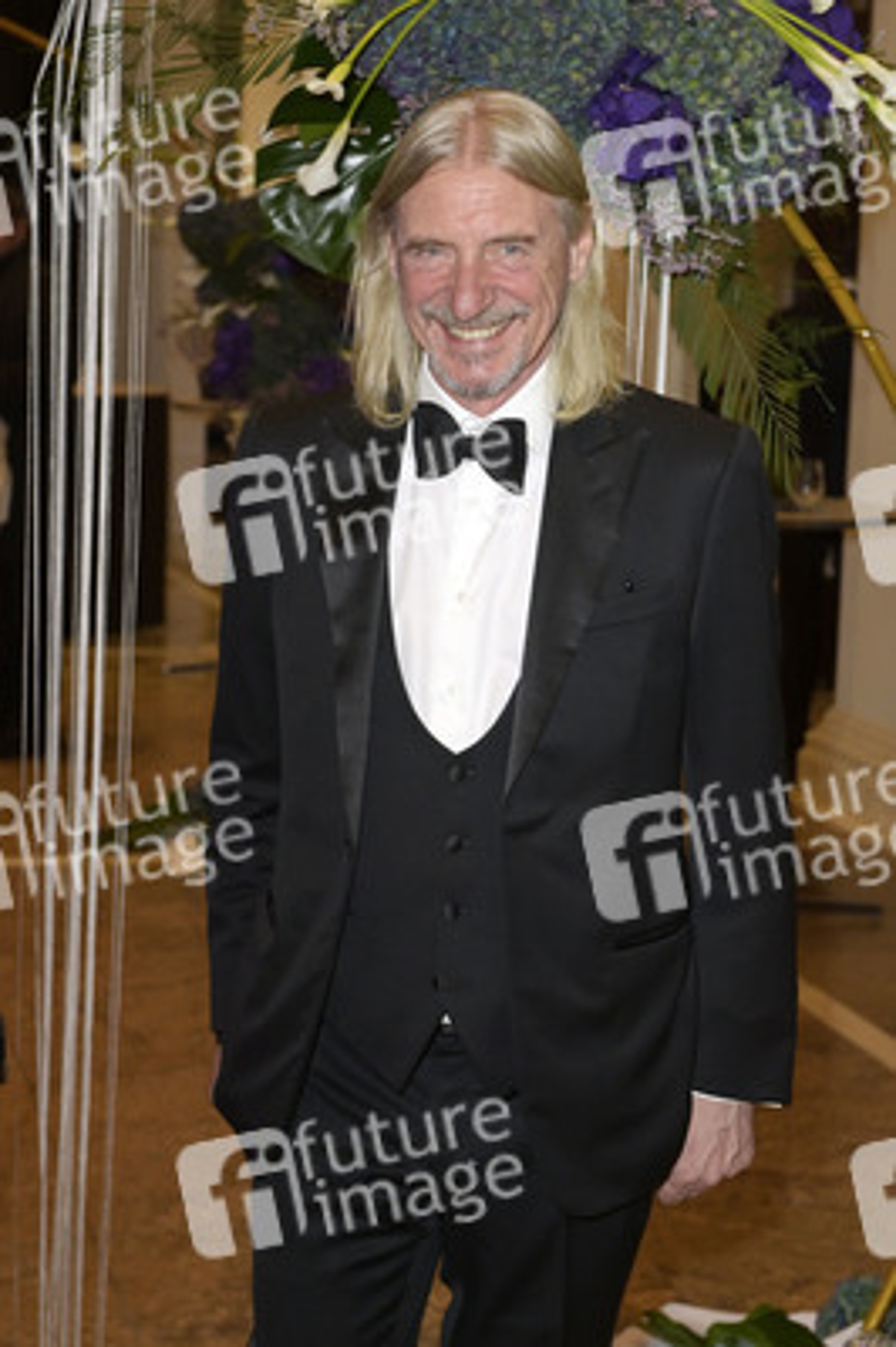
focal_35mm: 70
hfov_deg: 19.4
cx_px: 448
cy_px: 674
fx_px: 2618
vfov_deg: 28.9
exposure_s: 1/125
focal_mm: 70
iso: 2500
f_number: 5.6
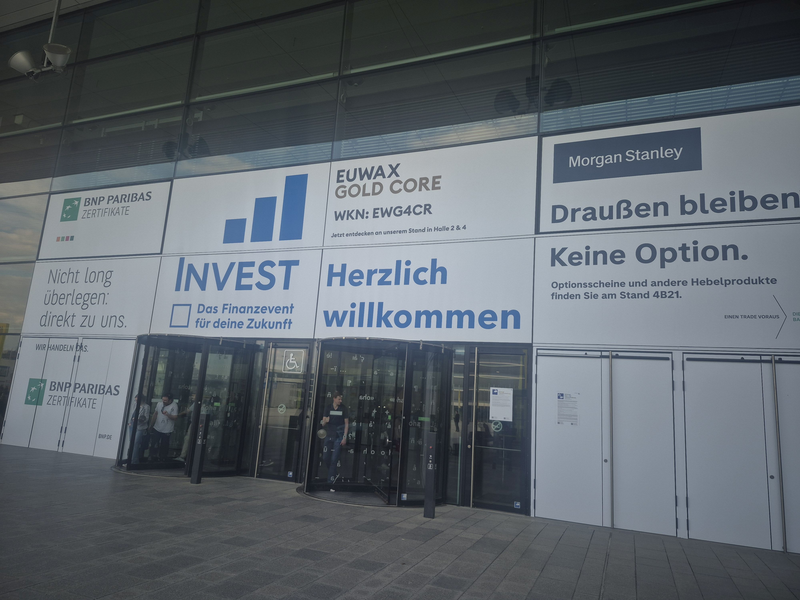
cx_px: 400
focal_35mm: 23
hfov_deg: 73.9
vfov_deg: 58.9
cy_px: 300
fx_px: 532
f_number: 1.8
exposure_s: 1/352
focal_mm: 5.4
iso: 25
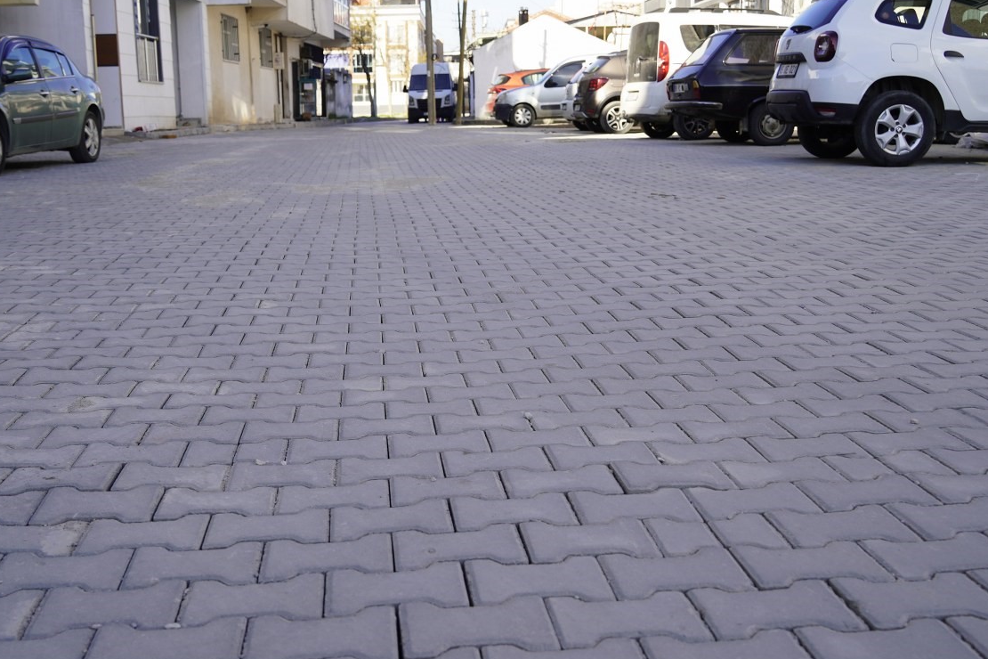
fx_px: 1207
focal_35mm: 44
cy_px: 349
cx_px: 447
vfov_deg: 30.5
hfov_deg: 44.4
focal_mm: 31
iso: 100
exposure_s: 1/200
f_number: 5
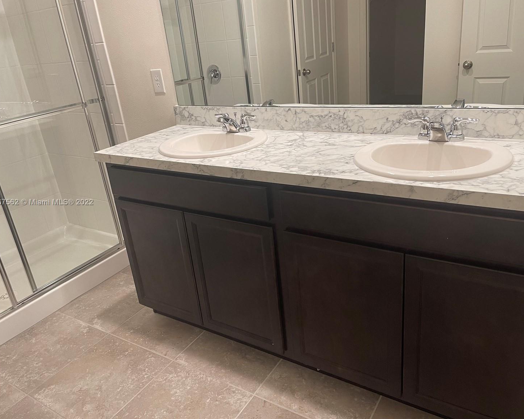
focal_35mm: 28
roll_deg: +7.2
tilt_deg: -23.2
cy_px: 203
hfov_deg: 62.2
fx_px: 434
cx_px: 267
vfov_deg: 51.5
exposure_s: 1/60
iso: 125
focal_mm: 5.1
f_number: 1.6
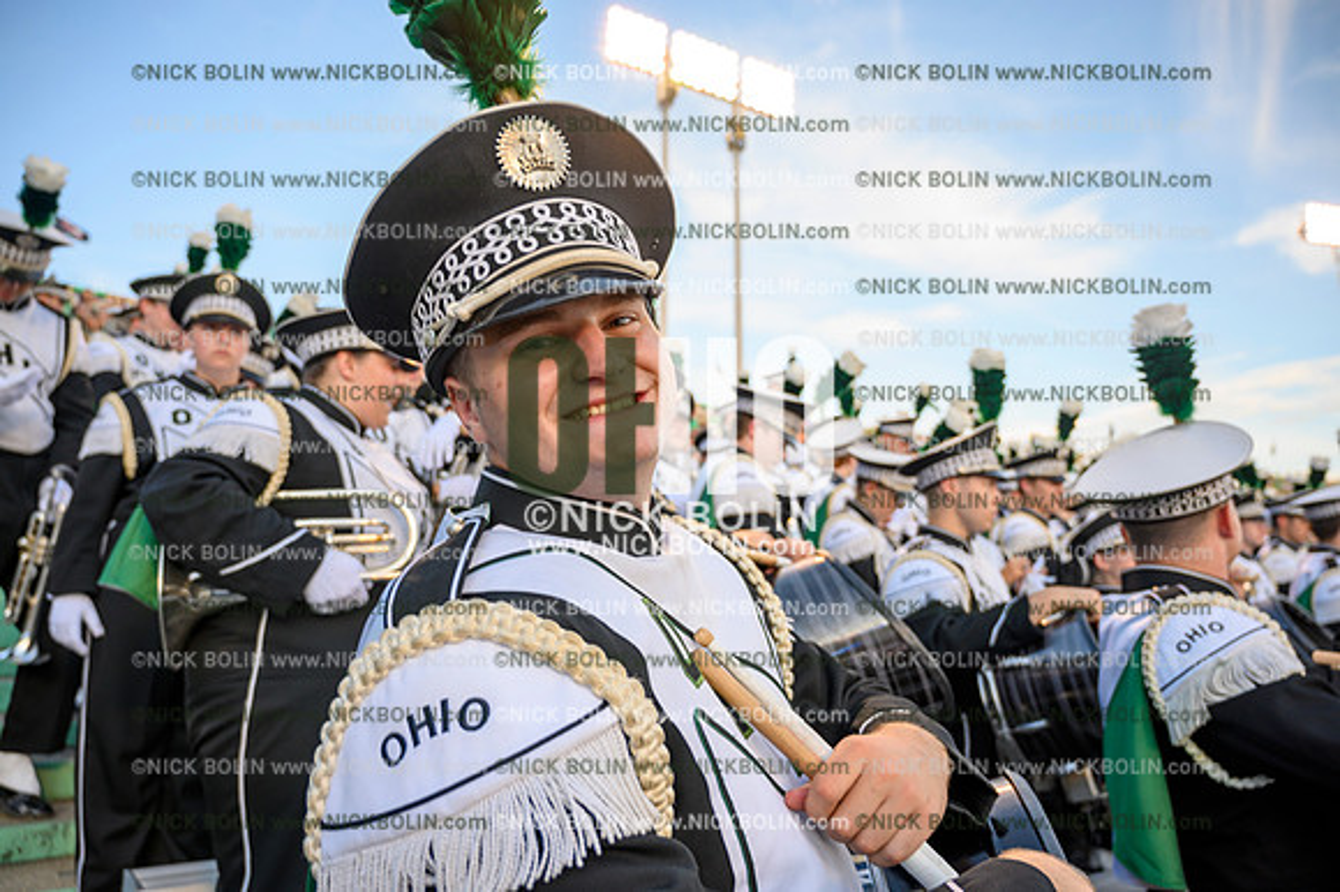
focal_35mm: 24
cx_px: 670
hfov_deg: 73.8
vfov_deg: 53.1
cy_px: 446
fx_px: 893
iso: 100
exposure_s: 1/50
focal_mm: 24
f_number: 4
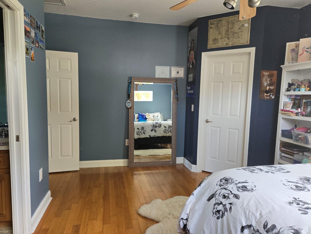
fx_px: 216
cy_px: 119
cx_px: 154
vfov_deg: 56.8
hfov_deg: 71.6
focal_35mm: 24
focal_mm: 5.4
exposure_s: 1/120
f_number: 1.8
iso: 200
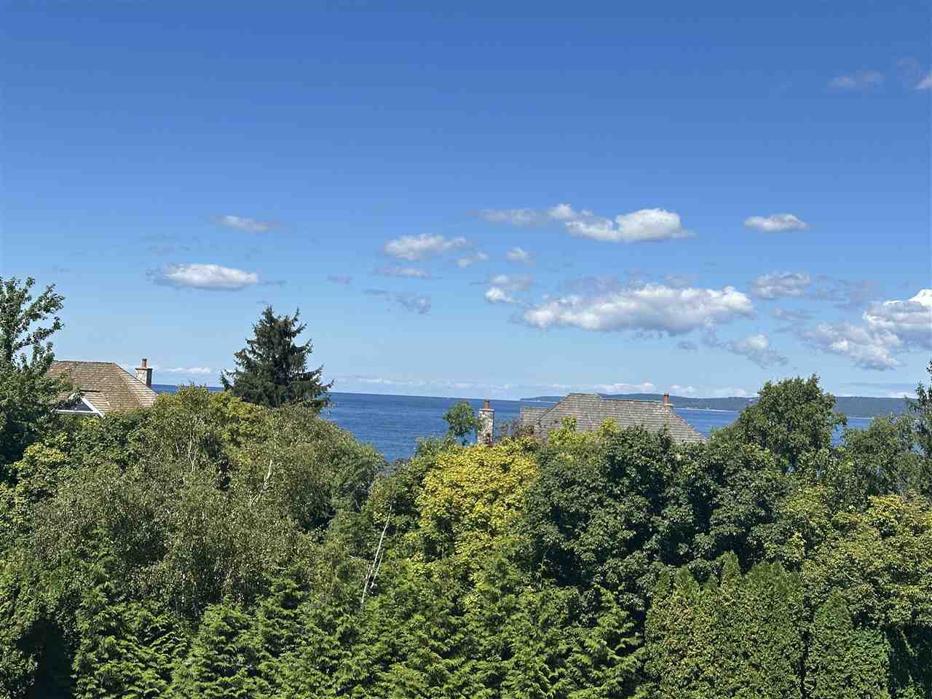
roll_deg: -3.1
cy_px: 350
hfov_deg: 39.7
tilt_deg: +3.0
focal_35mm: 48
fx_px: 1292
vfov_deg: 30.3
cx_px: 466
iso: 64
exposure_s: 1/5556
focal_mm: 6.86
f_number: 1.78
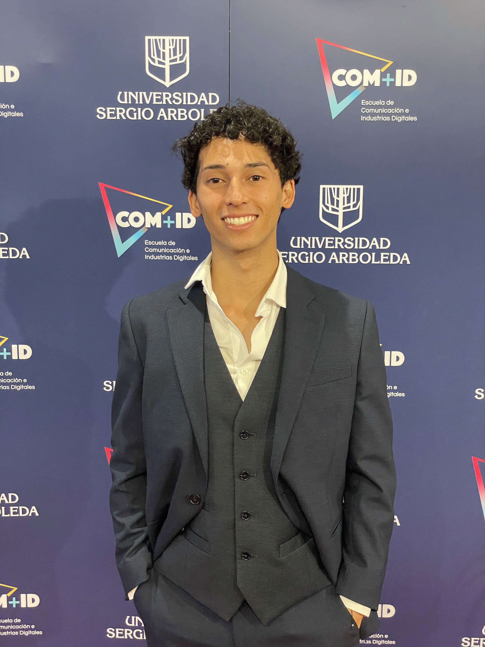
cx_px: 242
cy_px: 324
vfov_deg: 36.8
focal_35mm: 52
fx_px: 971
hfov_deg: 28.0
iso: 500
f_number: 2
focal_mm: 6
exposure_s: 1/60
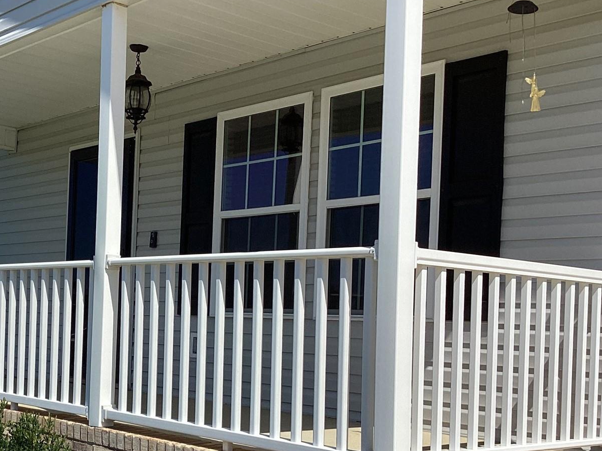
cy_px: 322
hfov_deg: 35.2
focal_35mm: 53
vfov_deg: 27.2
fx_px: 922
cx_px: 136
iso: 25
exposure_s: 1/2551
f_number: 2.4
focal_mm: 3.3
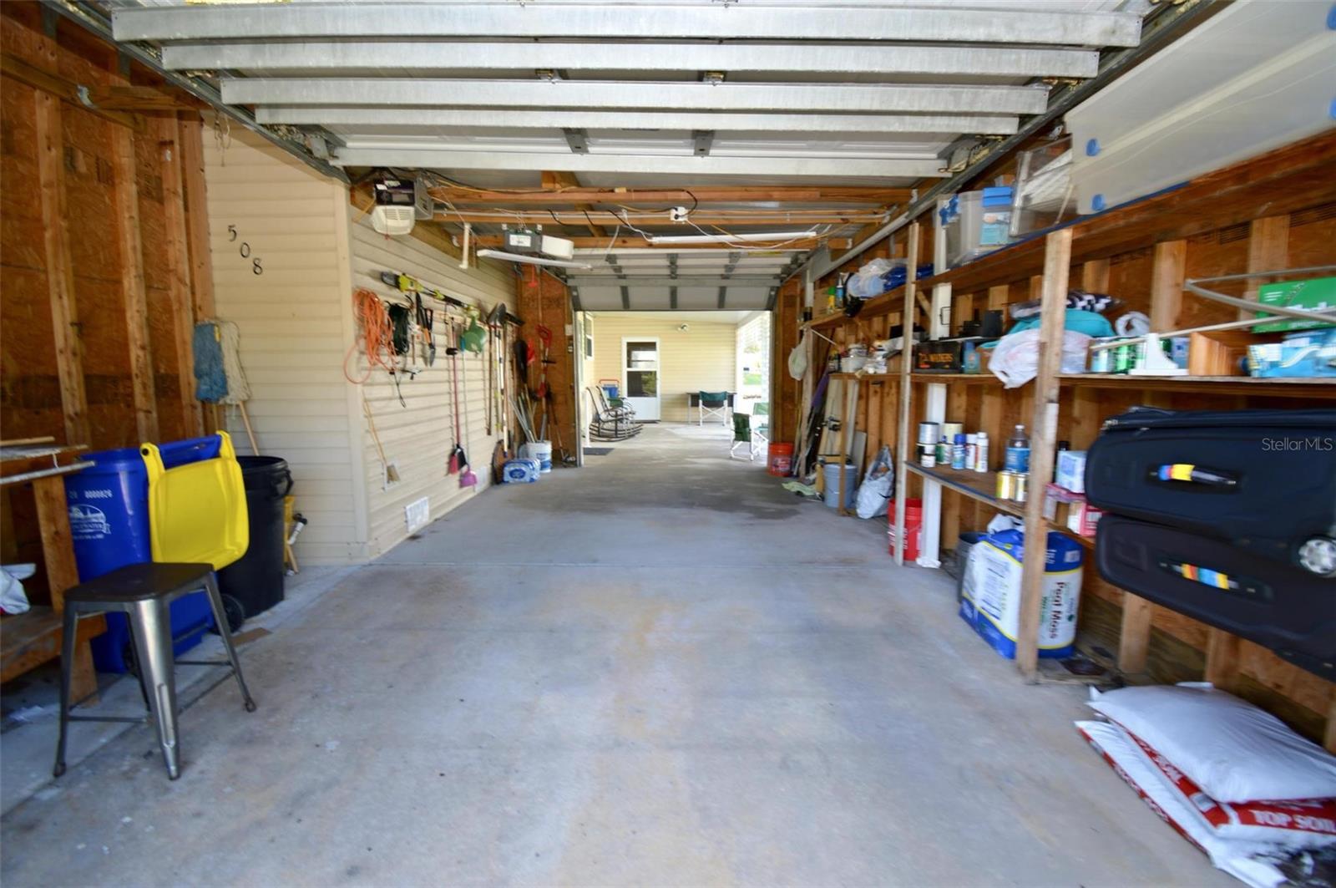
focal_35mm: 15
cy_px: 444
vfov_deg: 77.2
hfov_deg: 100.5
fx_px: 556
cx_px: 668
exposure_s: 1/40
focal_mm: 10
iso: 100
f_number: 4.5
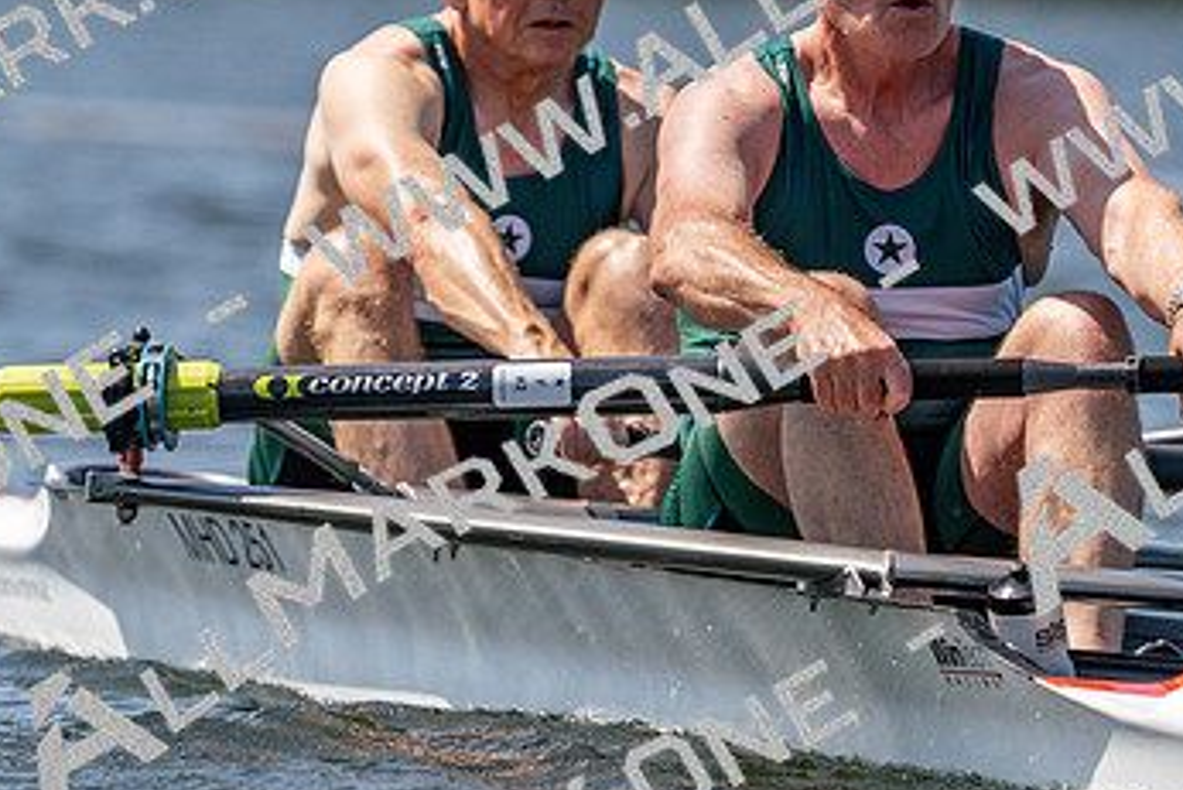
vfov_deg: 1.8
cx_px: 725
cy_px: 292
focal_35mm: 765
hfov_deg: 2.7
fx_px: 25148
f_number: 6.3
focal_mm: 456
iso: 320
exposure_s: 1/2000
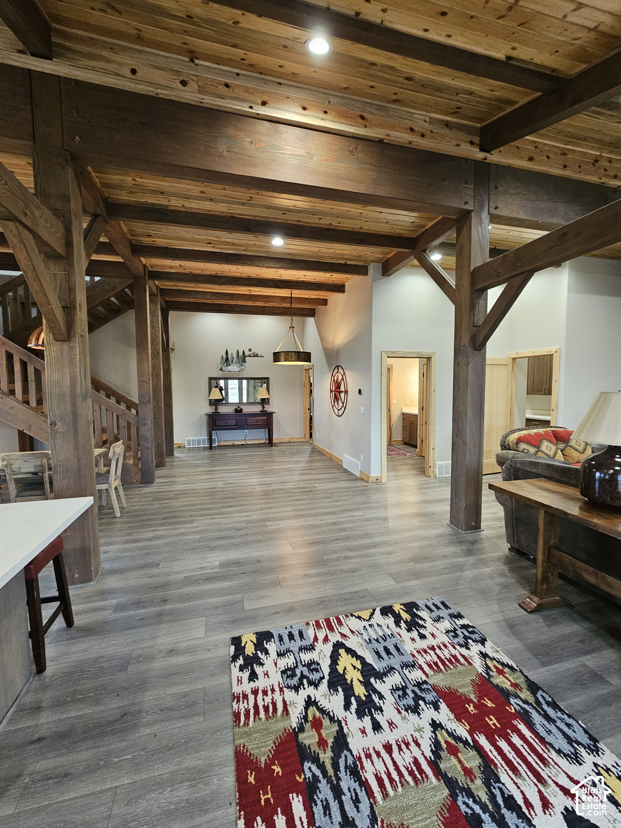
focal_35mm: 13
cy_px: 414
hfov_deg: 89.9
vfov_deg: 106.2
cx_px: 310
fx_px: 311
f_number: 2.2
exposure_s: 1/40
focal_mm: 2.2
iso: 320
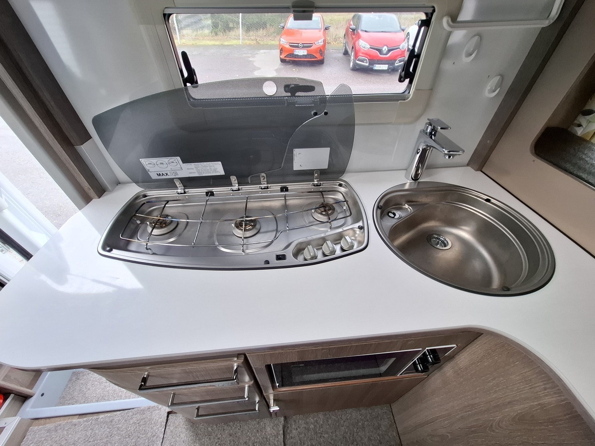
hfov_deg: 106.2
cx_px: 298
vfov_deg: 89.9
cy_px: 223
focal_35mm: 13
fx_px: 223
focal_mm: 1.74
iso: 50
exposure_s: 1/40
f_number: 2.2
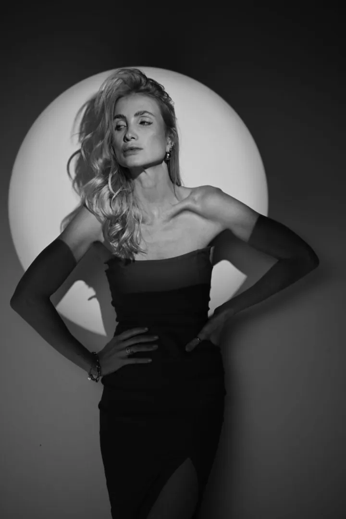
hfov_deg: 27.0
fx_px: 721
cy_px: 260
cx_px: 173
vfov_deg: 39.6
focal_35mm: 50
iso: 100
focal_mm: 50
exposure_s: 1/250
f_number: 1.4
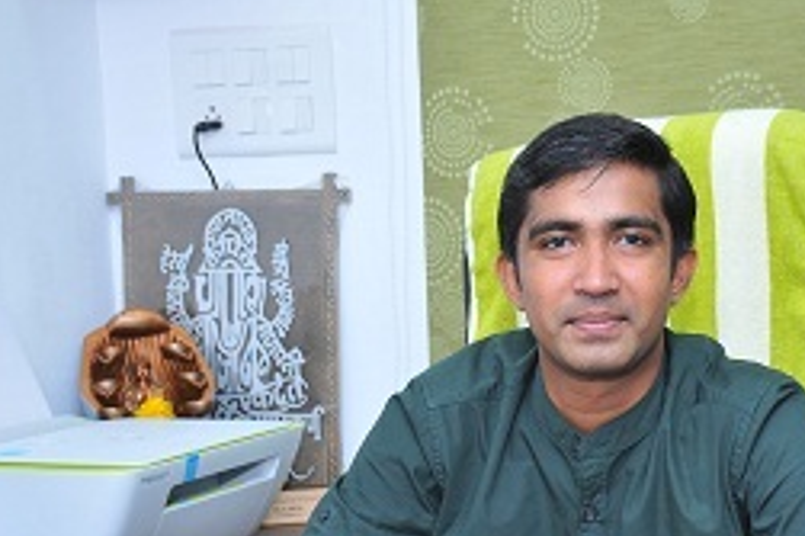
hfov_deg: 22.5
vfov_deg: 15.1
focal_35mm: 90
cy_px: 382
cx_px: 592
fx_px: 2008
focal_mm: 35
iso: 400
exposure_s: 1/125
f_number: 4.2
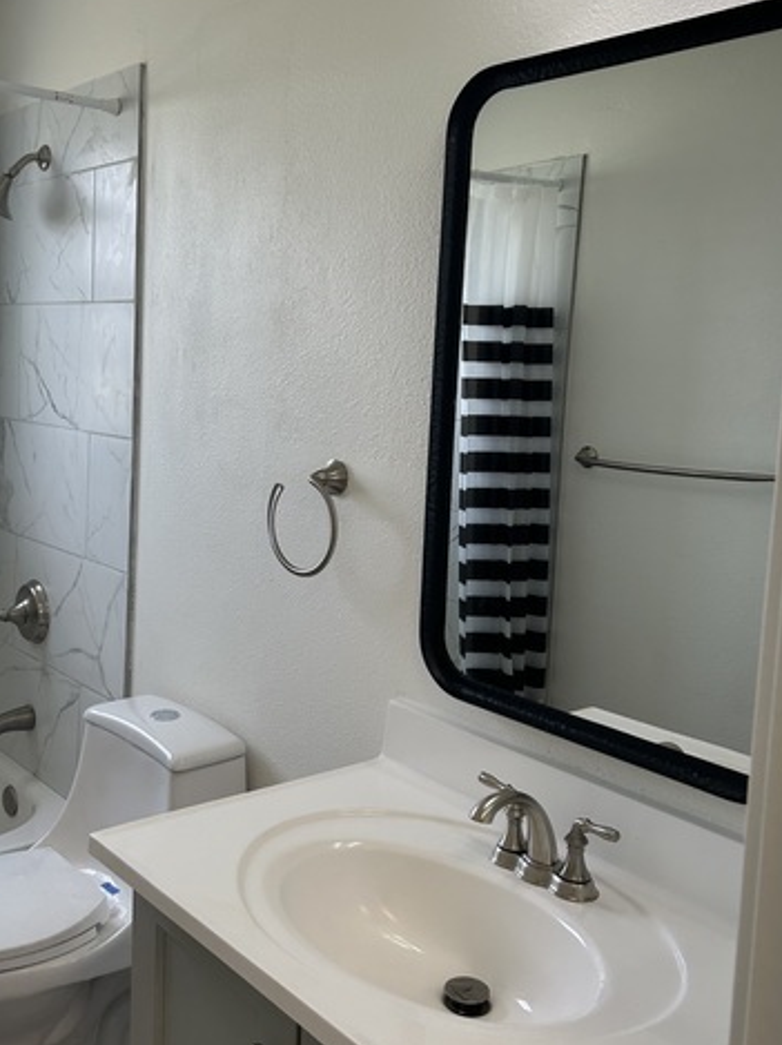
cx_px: 270
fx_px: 1116
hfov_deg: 38.2
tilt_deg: -6.9
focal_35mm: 37
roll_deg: -1.5
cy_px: 460
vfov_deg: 50.1
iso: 50
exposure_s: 1/302
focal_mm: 5.7
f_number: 1.5
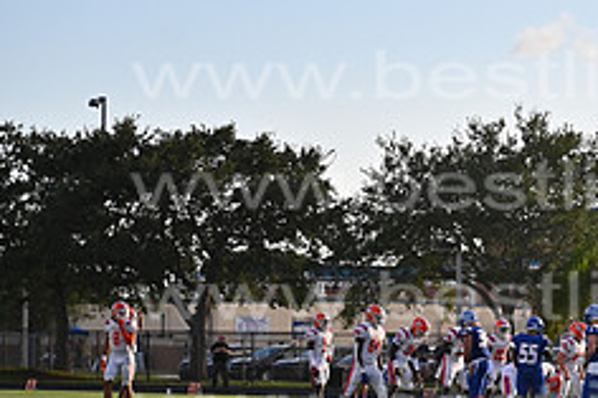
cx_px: 712
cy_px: 357
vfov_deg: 7.9
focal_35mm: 172
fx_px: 2855
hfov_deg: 11.7
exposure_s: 1/8000
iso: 900
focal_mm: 70
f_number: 4
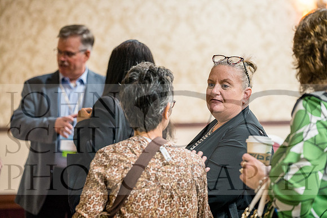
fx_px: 1290
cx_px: 164
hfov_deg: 14.4
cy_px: 109
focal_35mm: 142
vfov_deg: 9.7
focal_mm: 142
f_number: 3.5
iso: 3200
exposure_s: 1/60
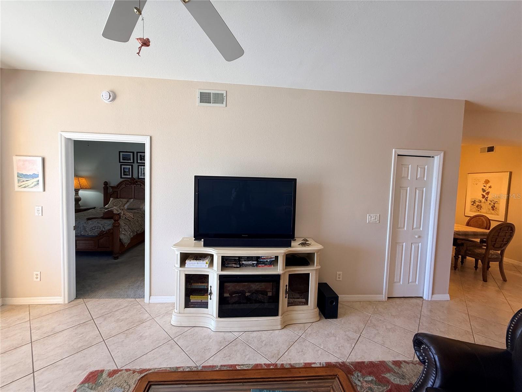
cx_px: 261
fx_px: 211
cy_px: 196
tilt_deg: -1.1
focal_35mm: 14
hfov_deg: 102.1
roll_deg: -0.4
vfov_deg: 85.7
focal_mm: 2.22
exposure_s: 1/120
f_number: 2.2
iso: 160
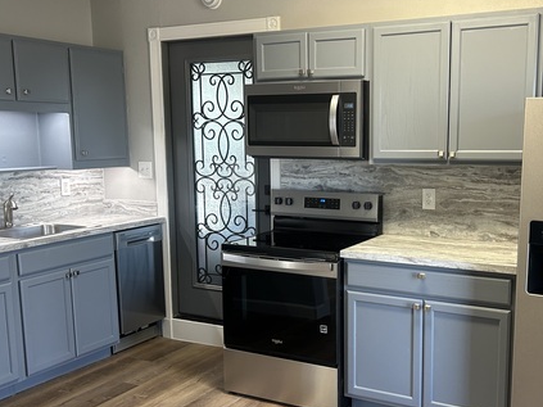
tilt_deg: -8.7
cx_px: 324
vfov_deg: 35.0
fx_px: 643
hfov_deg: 45.6
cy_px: 240
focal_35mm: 41
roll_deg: +0.2
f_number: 1.5
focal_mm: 5.7
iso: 125
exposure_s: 1/120
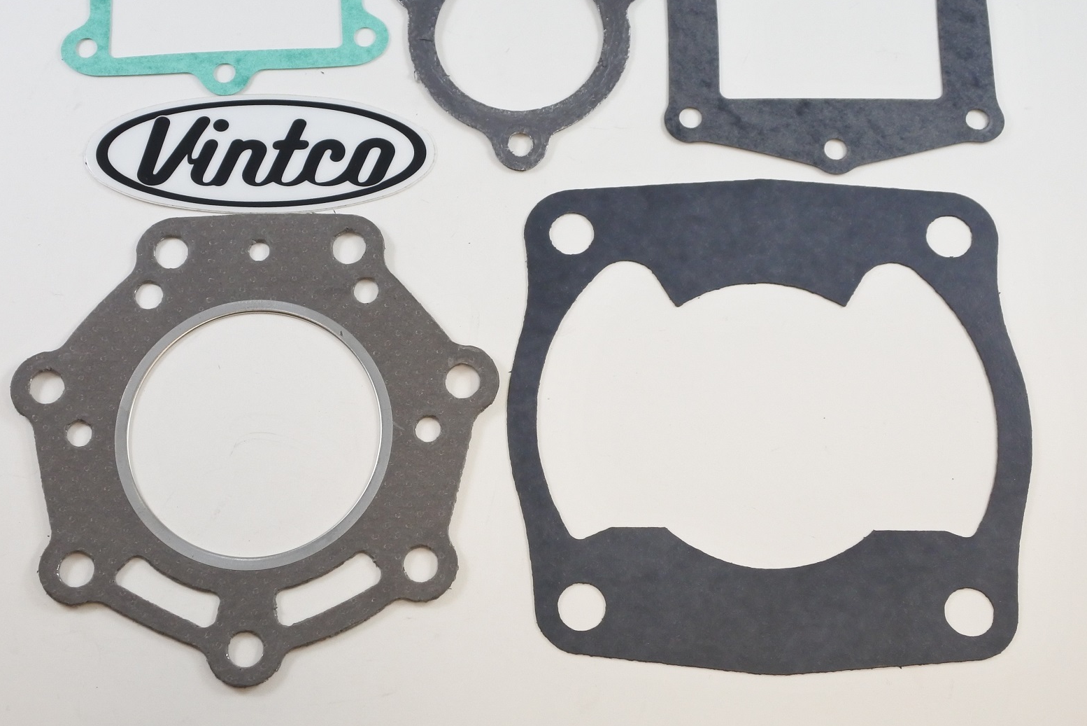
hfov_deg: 39.6
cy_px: 267
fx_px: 1510
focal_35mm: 50
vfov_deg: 26.9
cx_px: 523
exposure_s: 1/125
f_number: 4
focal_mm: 14.3
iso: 400
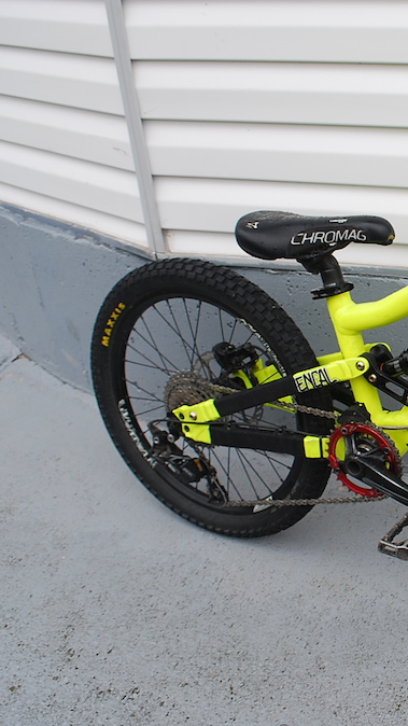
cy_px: 366
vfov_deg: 47.4
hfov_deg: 25.3
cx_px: 472
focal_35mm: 43
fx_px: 827
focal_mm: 18
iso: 160
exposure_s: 1/125
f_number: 5.6
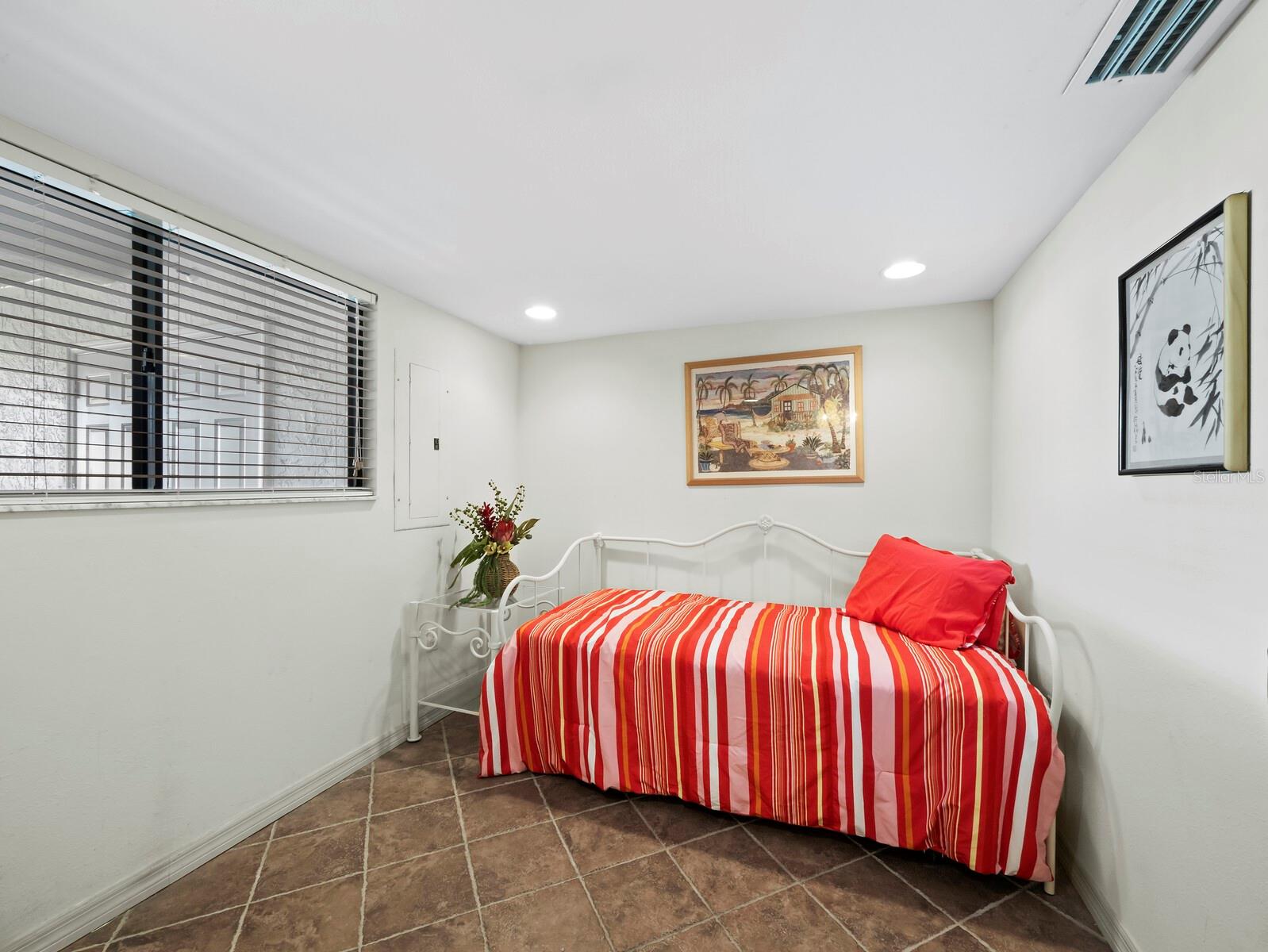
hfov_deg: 102.0
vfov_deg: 85.7
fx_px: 513
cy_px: 476
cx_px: 634
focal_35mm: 14
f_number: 11
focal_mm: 7
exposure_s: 1.3
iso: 400
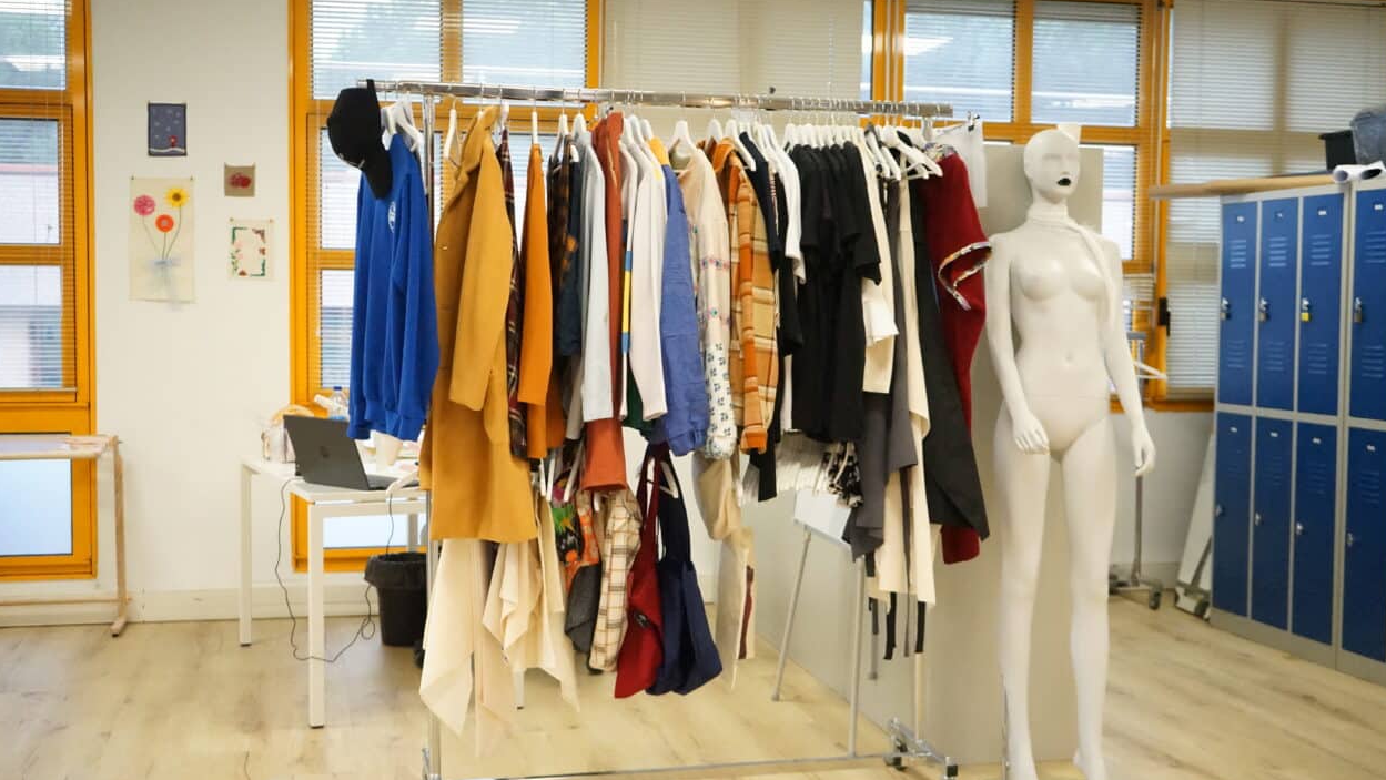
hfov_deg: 46.4
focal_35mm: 44
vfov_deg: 27.1
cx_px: 705
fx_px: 1617
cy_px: 396
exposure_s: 1/800
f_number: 4.5
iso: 12800
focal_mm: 41
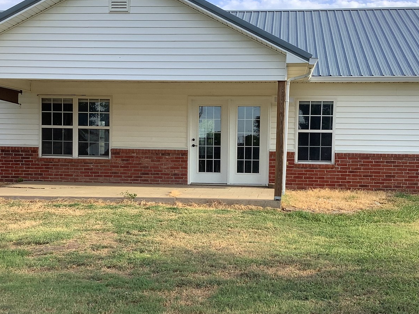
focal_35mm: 50
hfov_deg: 38.2
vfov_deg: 29.1
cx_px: 206
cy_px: 184
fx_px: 605
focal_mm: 3.3
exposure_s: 1/405
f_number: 2.4
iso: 25
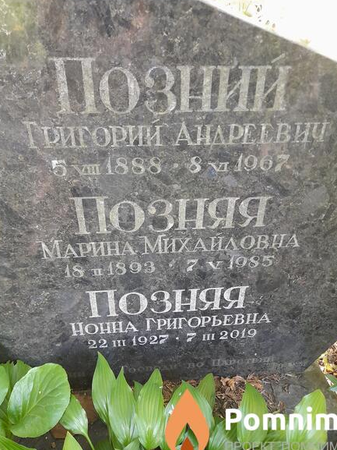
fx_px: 337
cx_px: 169
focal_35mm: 26
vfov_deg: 67.3
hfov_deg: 53.1
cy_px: 227
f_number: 2
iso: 320
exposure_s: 1/50
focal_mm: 4.6
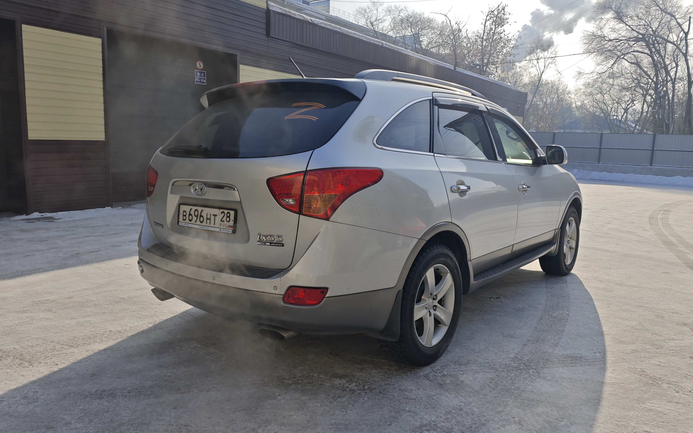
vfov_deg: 49.3
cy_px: 207
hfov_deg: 72.5
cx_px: 348
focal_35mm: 25
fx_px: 472
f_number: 1.6
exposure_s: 1/6049
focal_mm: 6.55
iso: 50
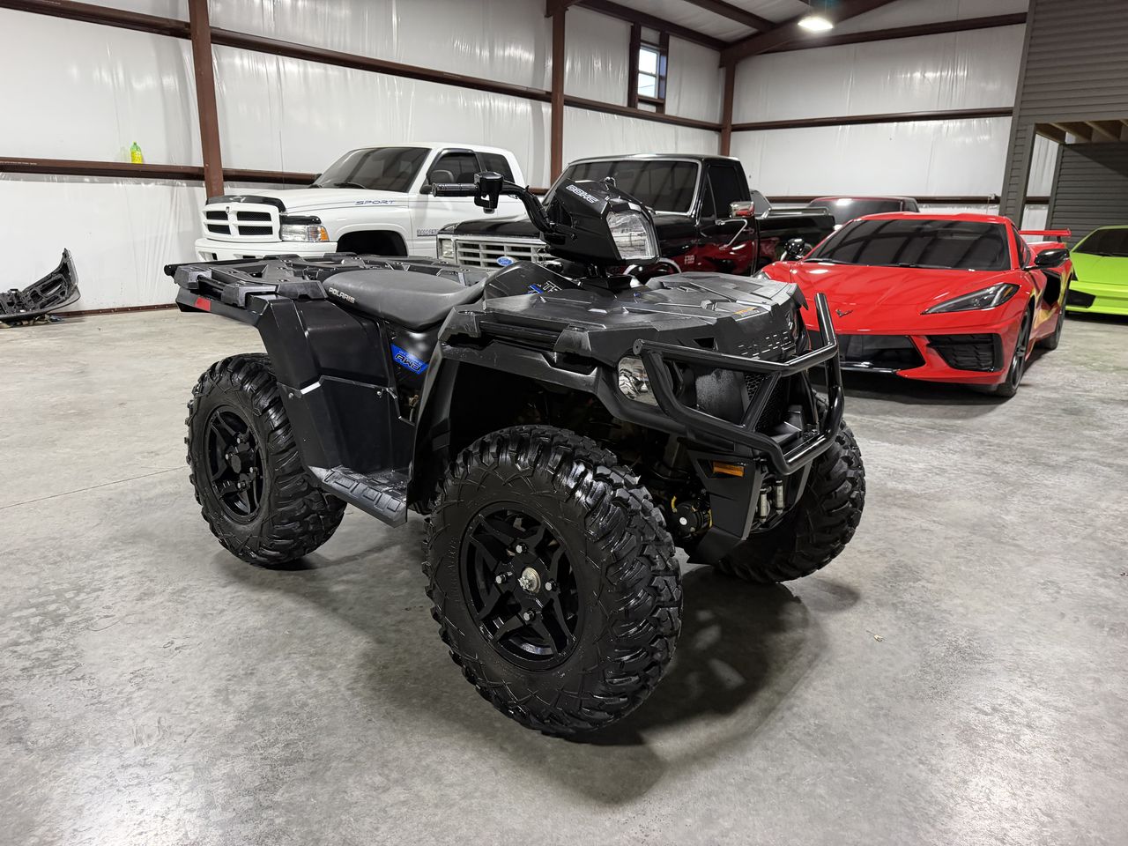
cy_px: 423
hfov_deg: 71.6
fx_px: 782
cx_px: 564
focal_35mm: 24
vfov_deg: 56.8
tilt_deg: -15.3
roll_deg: -0.8
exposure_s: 1/60
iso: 320
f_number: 1.78
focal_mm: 6.76
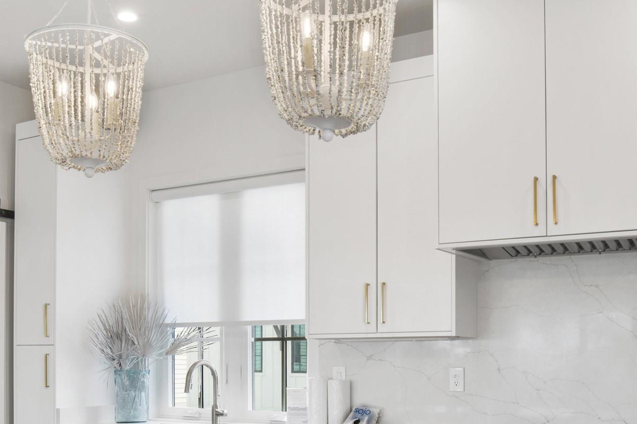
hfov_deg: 45.4
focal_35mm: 43
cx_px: 333
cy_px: 358
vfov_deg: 30.2
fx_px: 761
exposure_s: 1/2.5
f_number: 11
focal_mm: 18
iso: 200
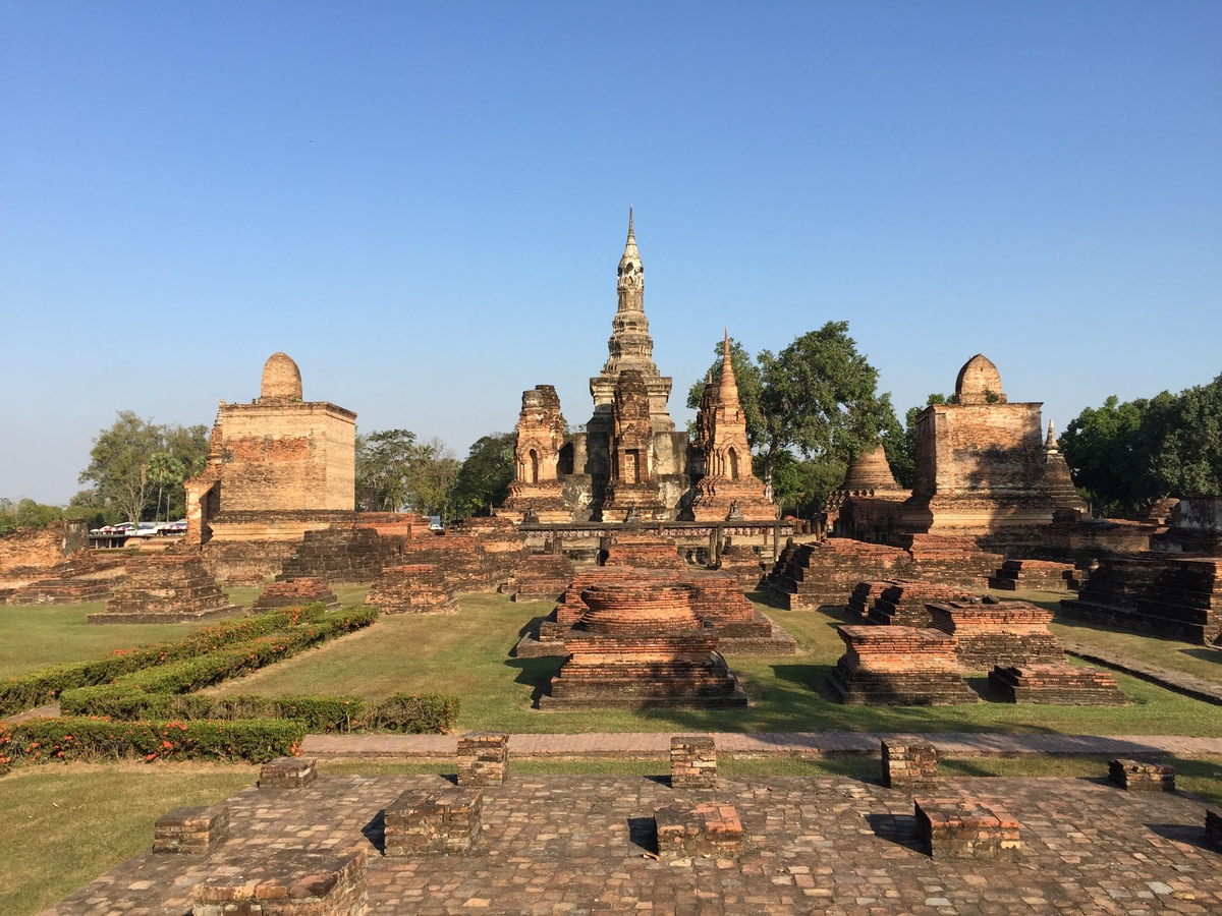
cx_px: 611
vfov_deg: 48.2
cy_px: 458
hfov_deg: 61.7
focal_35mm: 29
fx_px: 1024
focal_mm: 4.15
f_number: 2.2
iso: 32
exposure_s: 1/1319
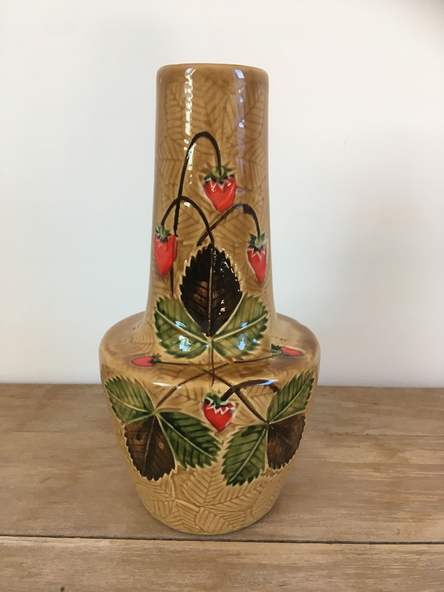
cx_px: 222
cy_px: 296
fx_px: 496
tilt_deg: -14.6
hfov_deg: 48.2
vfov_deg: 61.7
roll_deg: -1.6
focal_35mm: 29
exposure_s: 1/33
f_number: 2.2
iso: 32
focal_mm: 4.15
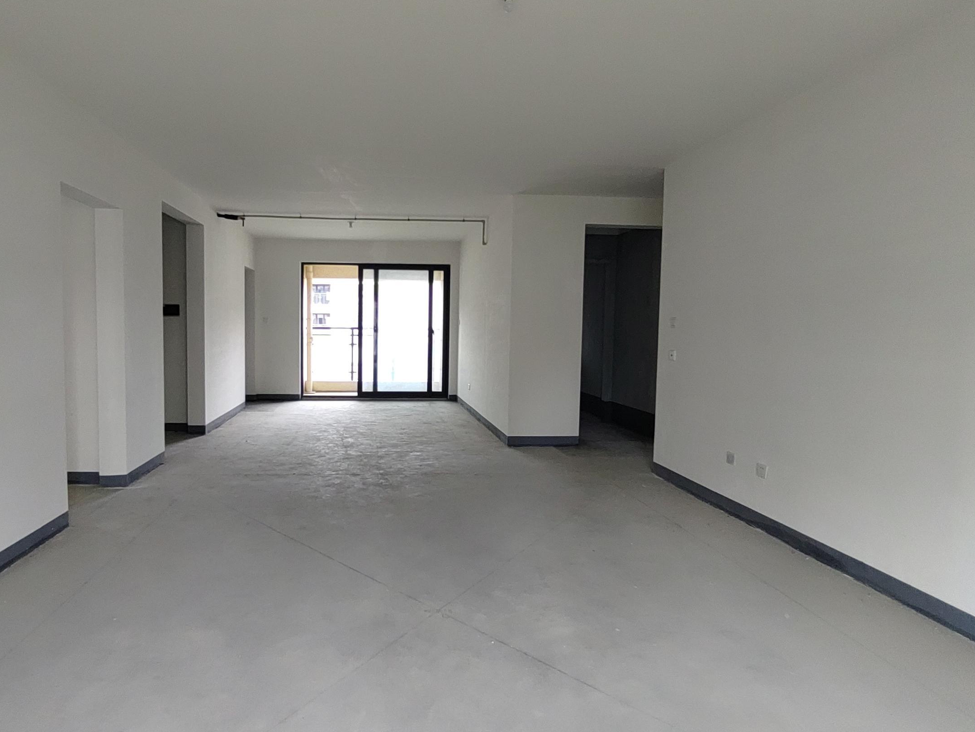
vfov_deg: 68.7
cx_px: 402
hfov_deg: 83.9
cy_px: 358
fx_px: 535
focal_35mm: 19
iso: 64
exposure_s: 1/33.3
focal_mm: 1.68
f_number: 2.2
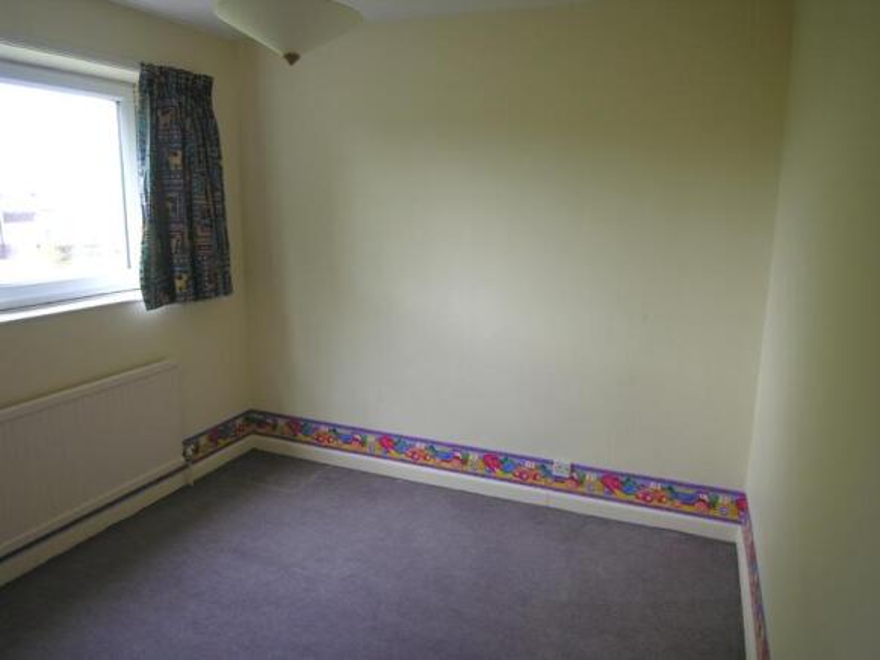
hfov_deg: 71.6
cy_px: 330
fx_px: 610
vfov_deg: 56.9
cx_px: 440
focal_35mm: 24
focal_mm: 6.1
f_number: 2.9
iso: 50
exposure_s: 1/34.2
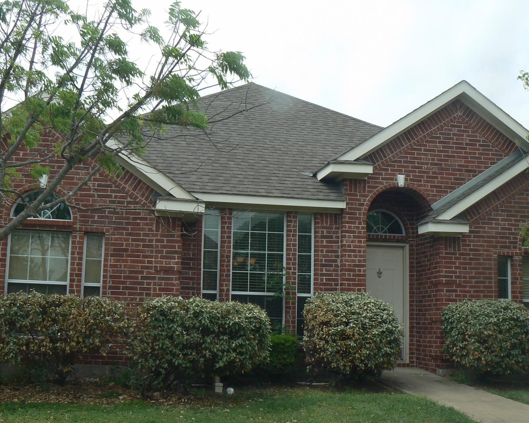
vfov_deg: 33.4
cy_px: 208
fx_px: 704
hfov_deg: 41.1
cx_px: 237
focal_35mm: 45
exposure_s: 1/320
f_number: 5.6
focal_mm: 6
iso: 80
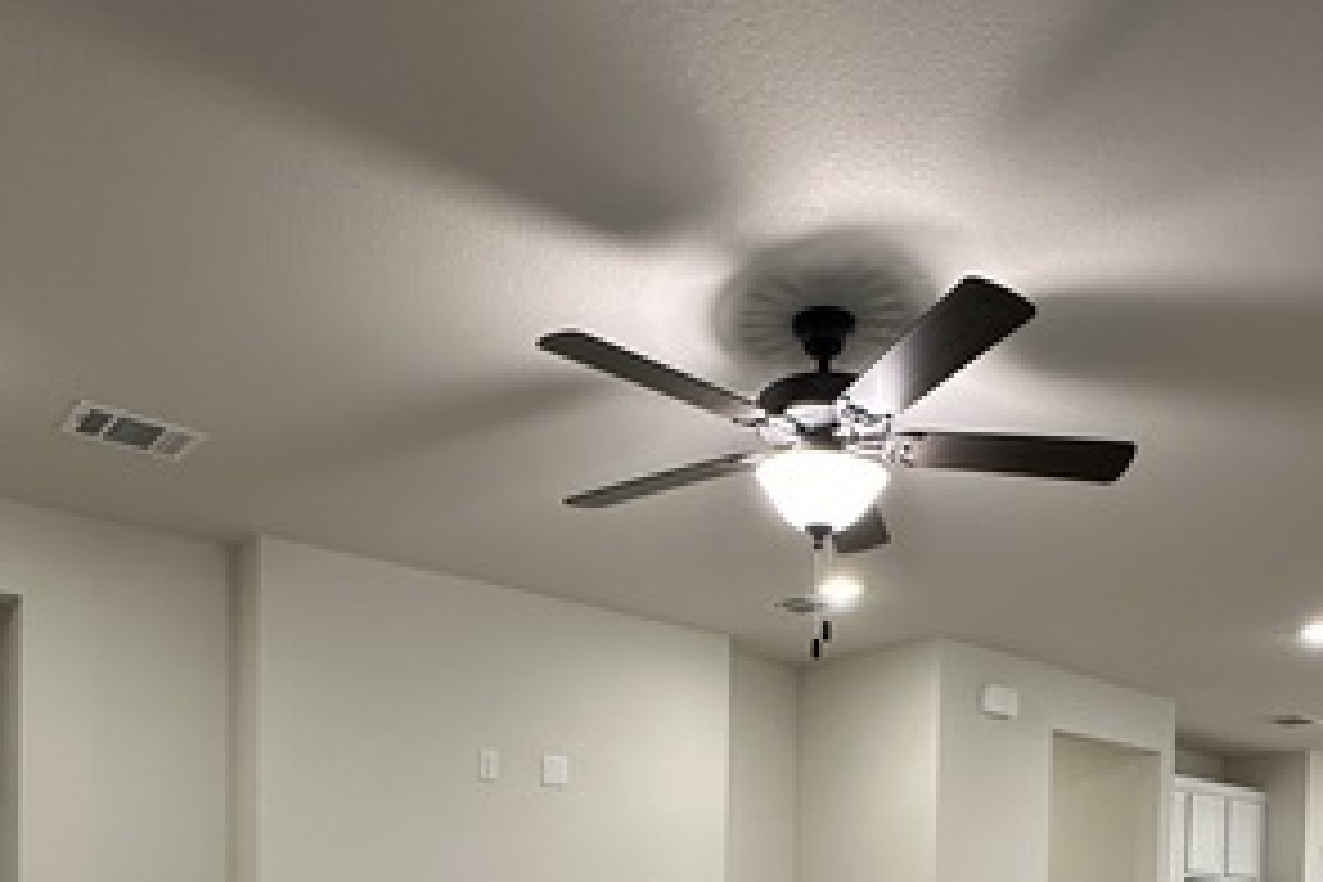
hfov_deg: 57.0
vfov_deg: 34.7
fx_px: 1213
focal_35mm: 33
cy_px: 958
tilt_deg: -1.3
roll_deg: -1.3
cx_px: 754
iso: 160
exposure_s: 1/60
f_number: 2.2
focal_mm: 2.22
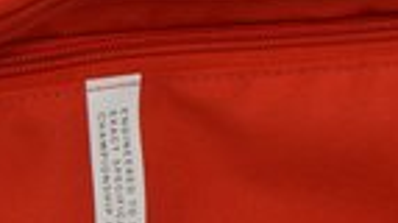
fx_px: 2962
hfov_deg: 7.7
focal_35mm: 281
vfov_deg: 4.3
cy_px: 268
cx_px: 11
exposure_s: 1/80
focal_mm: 40
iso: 640
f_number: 4.8
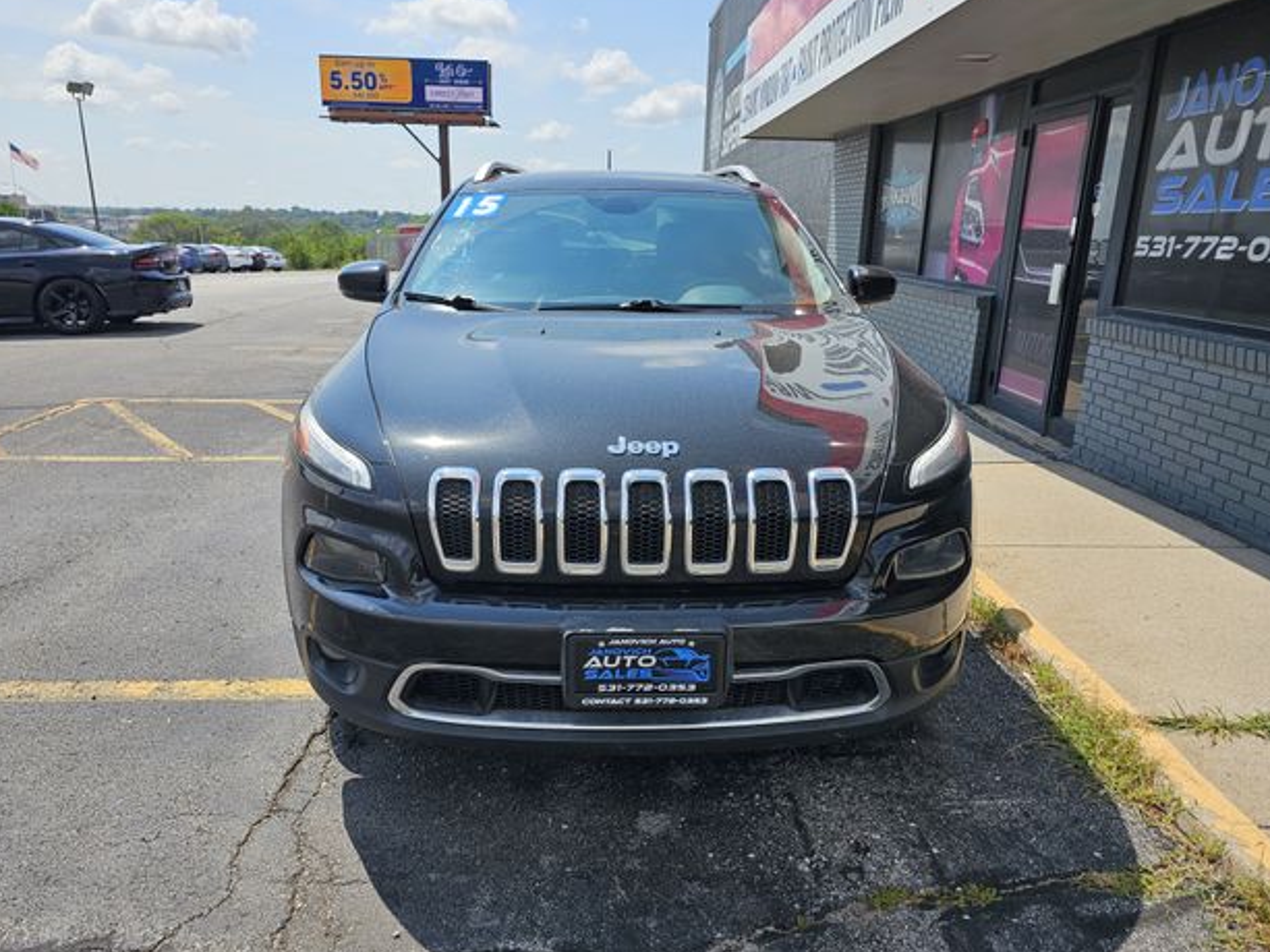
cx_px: 640
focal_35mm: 24
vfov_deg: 56.8
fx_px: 881
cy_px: 466
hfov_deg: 71.6
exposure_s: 1/838
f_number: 1.7
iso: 10
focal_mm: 6.3
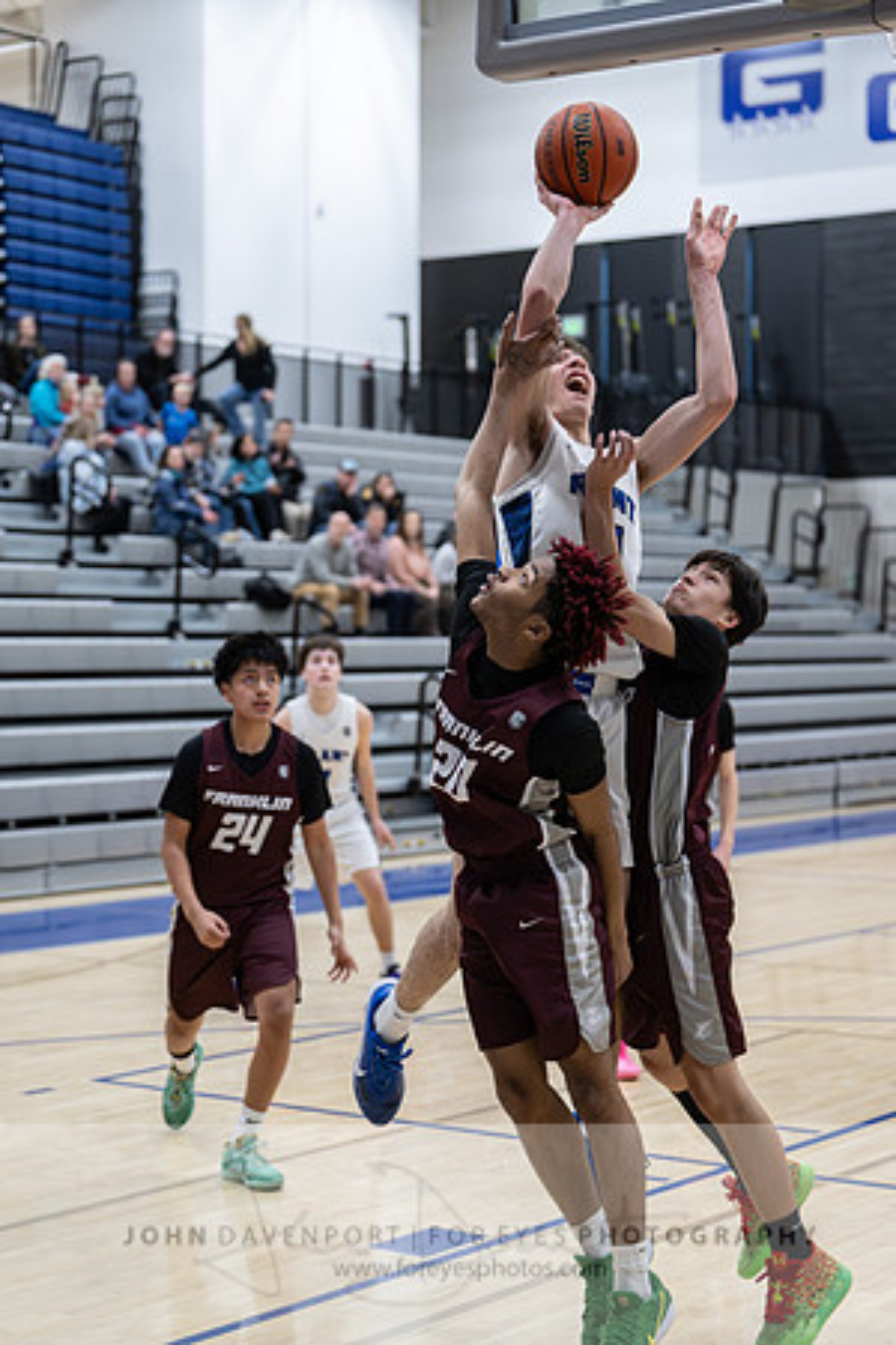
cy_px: 672
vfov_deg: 28.8
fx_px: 2613
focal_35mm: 70
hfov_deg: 19.5
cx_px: 448
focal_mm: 70
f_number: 2.8
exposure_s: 1/1000
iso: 7200
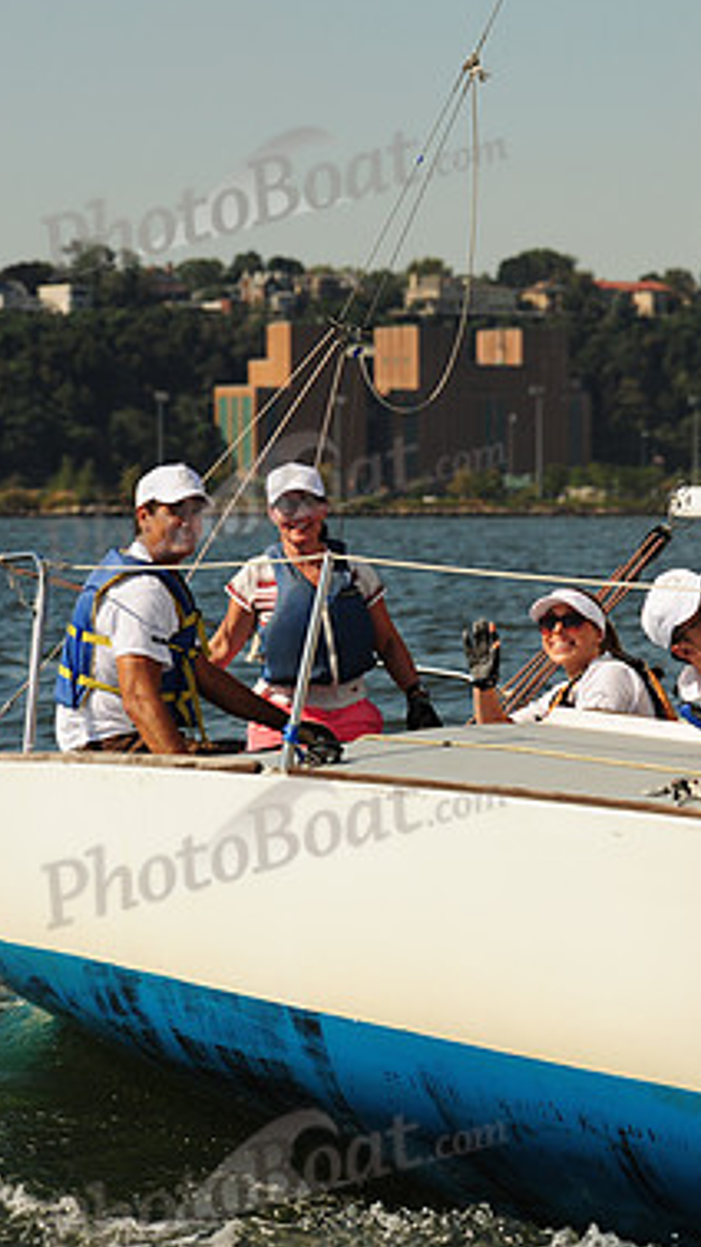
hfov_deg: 7.9
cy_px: 625
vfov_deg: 14.1
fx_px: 5057
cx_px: 678
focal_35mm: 153
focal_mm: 95
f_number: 5.6
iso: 320
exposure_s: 1/1250
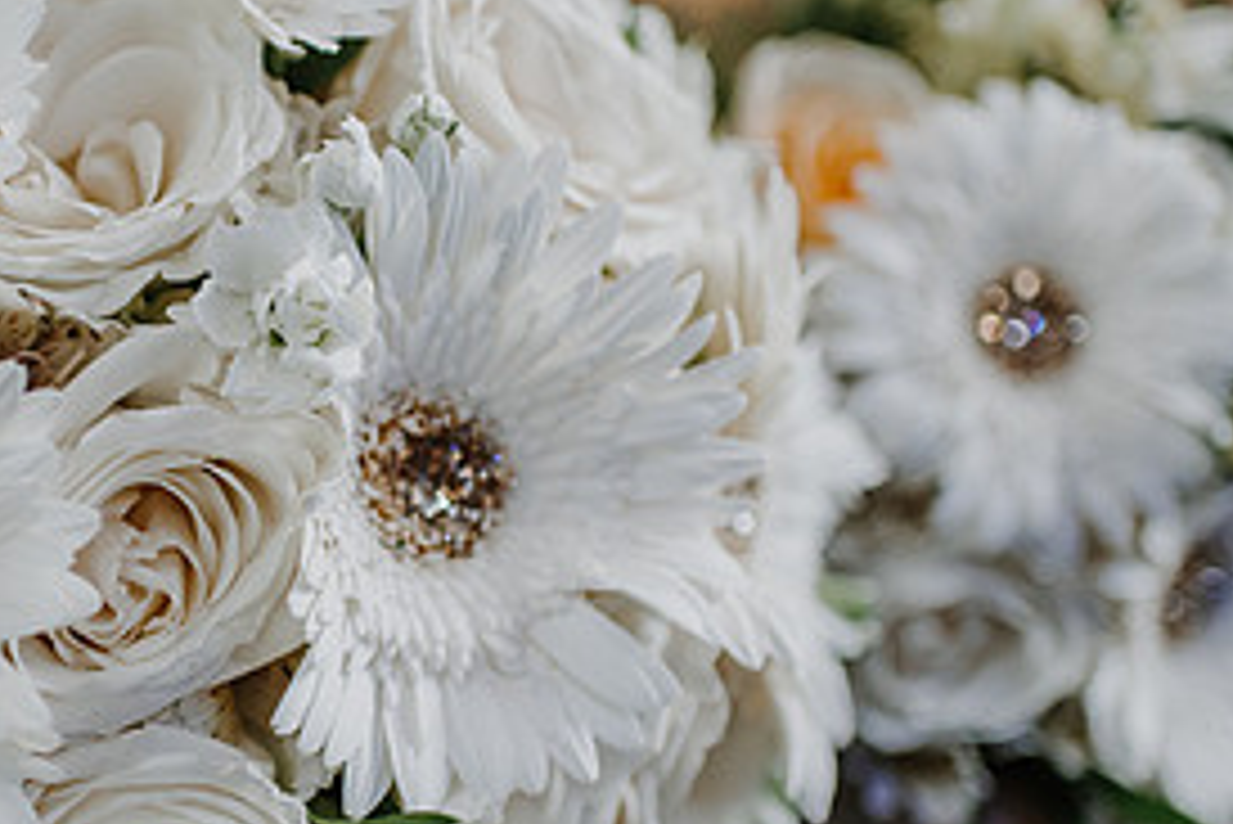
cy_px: 498
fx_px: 2536
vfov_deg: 18.4
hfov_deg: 26.7
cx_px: 207
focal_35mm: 74
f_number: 1.8
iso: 1100
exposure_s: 1/1250
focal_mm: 35
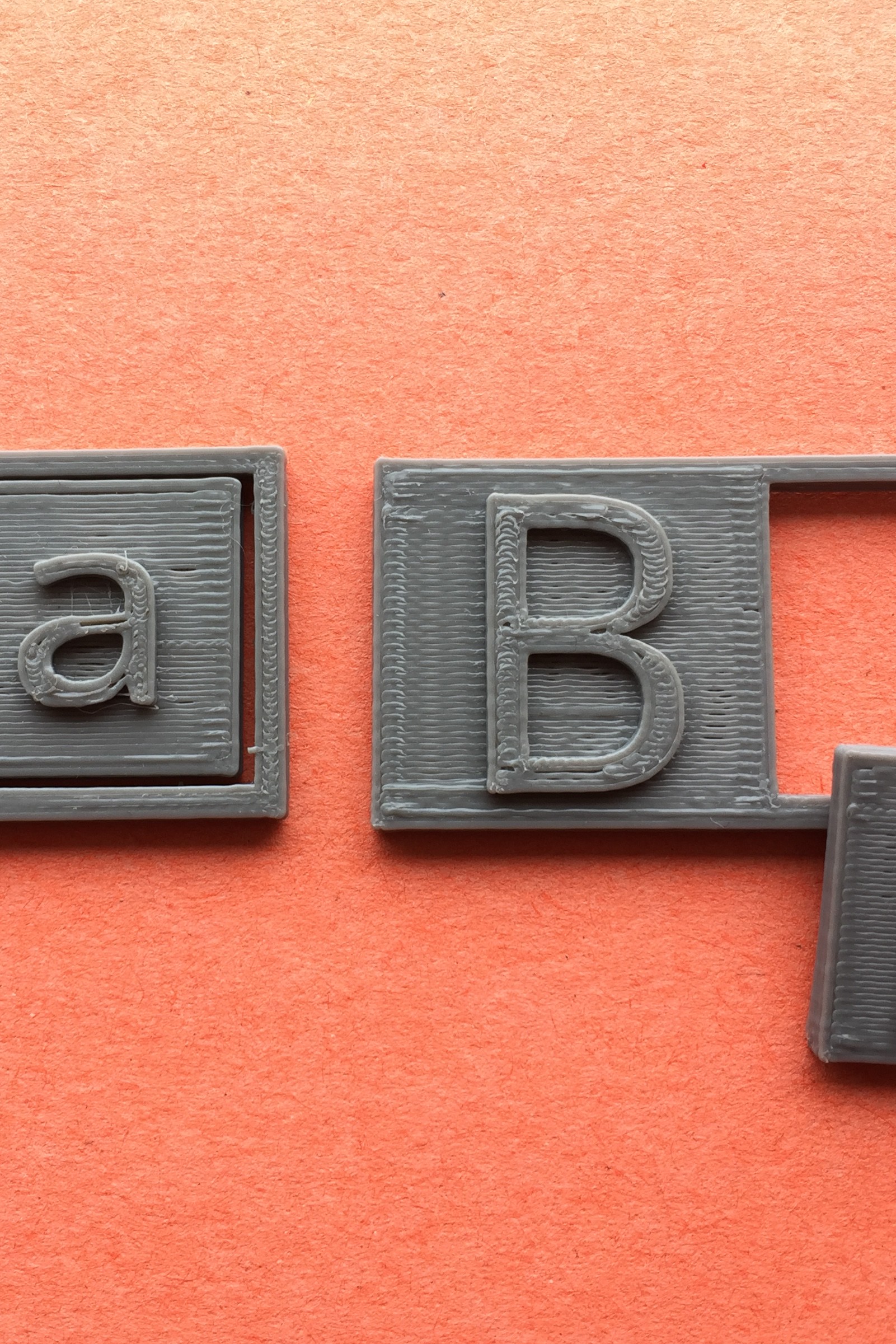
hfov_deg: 32.5
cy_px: 667
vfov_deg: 47.4
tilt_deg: -77.5
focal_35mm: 41
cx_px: 340
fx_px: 1530
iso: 32
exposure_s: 1/120
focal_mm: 4.15
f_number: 2.2
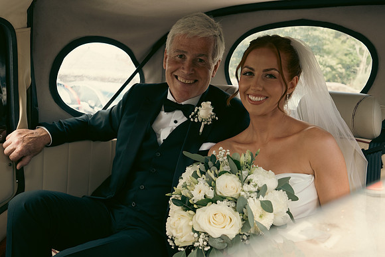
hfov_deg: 53.1
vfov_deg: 36.9
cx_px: 192
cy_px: 128
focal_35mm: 36
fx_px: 385
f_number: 3.5
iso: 500
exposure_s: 1/500
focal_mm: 24
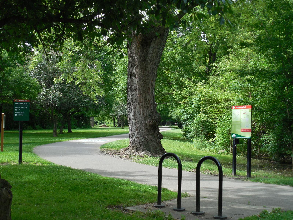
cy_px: 110
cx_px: 146
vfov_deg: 27.0
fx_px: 457
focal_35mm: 54
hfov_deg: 35.5
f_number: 4.2
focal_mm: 9.8
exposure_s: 1/250
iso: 125
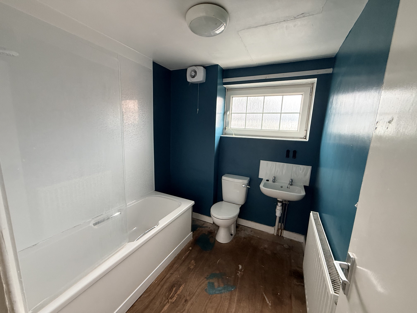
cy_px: 156
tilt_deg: -9.0
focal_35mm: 14
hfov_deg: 102.1
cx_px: 208
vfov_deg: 85.7
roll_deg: -2.2
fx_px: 169
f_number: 2.2
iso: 320
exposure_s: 1/99
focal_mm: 2.22
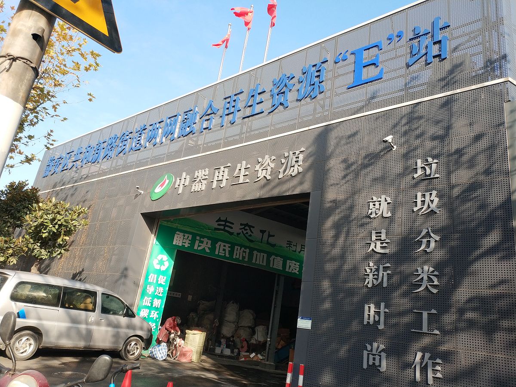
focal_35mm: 32
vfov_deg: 44.2
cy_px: 194
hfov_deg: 56.8
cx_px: 258
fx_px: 477
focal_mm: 4.5
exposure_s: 1/483
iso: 130
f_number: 2
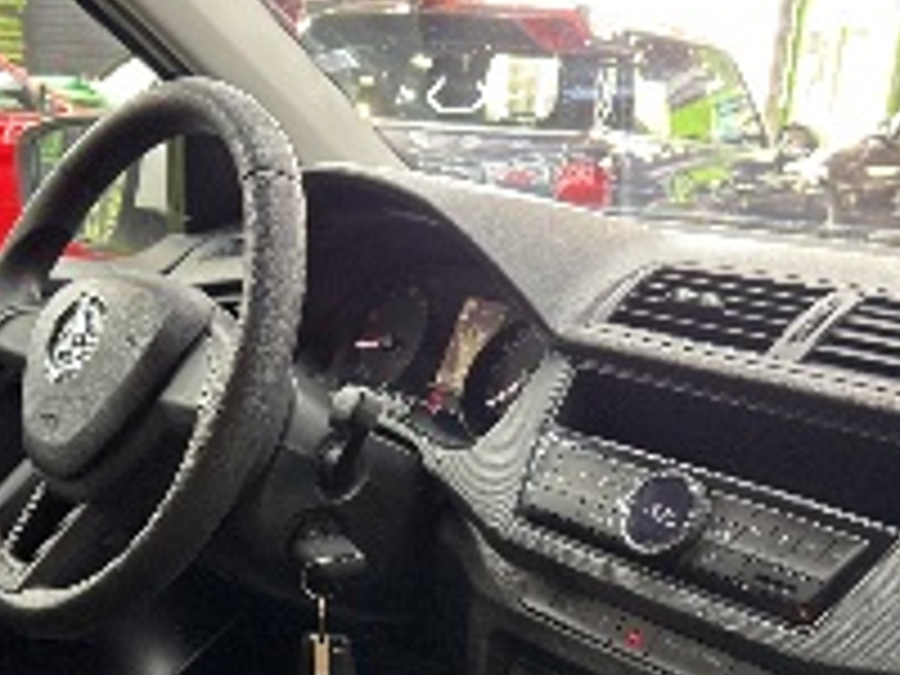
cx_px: 382
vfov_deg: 27.8
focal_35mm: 50
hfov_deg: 38.1
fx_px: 1300
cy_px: 639
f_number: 1.78
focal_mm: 6.76
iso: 500
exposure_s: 1/33
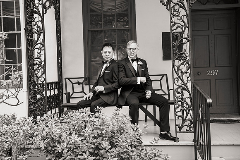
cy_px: 79
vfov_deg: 25.6
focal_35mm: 53
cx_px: 118
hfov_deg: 37.6
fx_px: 352
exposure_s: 1/400
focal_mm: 52
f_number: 3.2
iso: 400
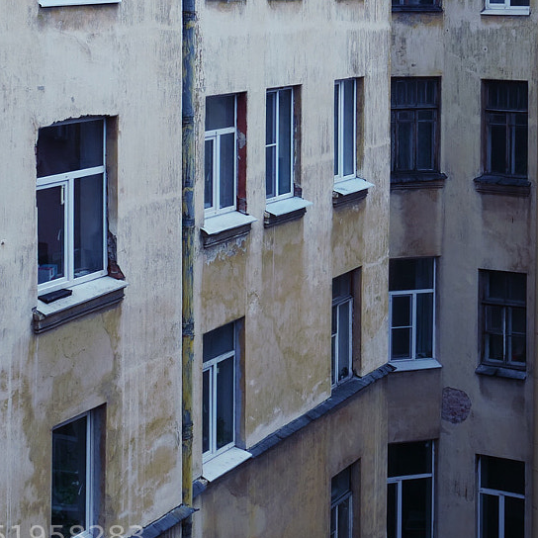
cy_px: 21
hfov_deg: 21.9
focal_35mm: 78
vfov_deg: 21.5
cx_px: 418
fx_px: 1372
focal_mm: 15
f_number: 4
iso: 200
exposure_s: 1/200
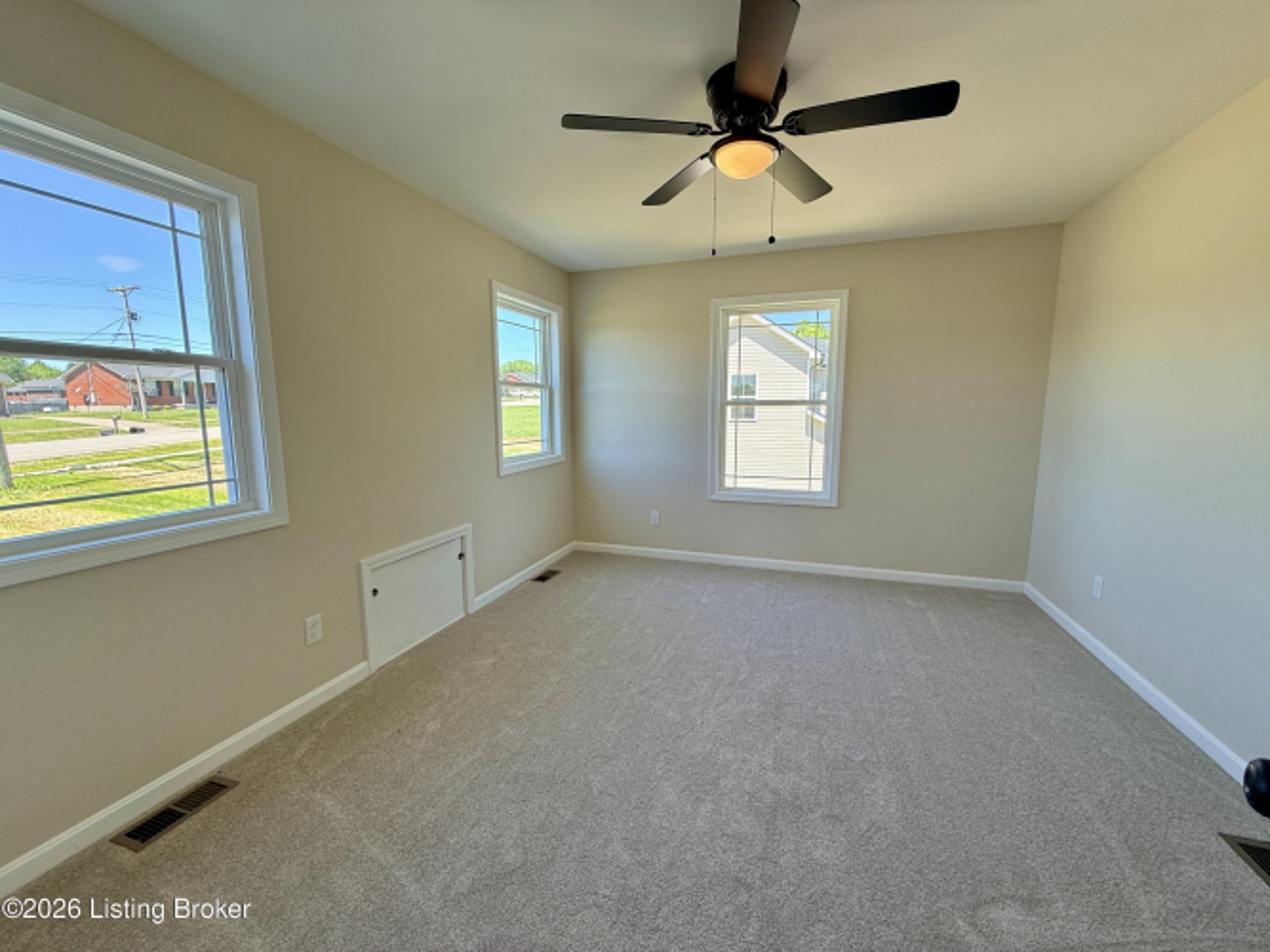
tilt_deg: -7.1
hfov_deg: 102.1
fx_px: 514
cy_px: 476
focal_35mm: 14
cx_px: 635
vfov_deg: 85.7
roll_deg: -0.3
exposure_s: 1/154
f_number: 2.2
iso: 64
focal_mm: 2.22
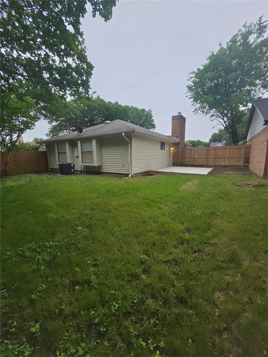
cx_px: 134
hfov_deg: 89.9
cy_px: 178
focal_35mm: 13
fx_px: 134
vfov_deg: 106.2
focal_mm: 2.2
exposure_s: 1/287
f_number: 1.9
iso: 25
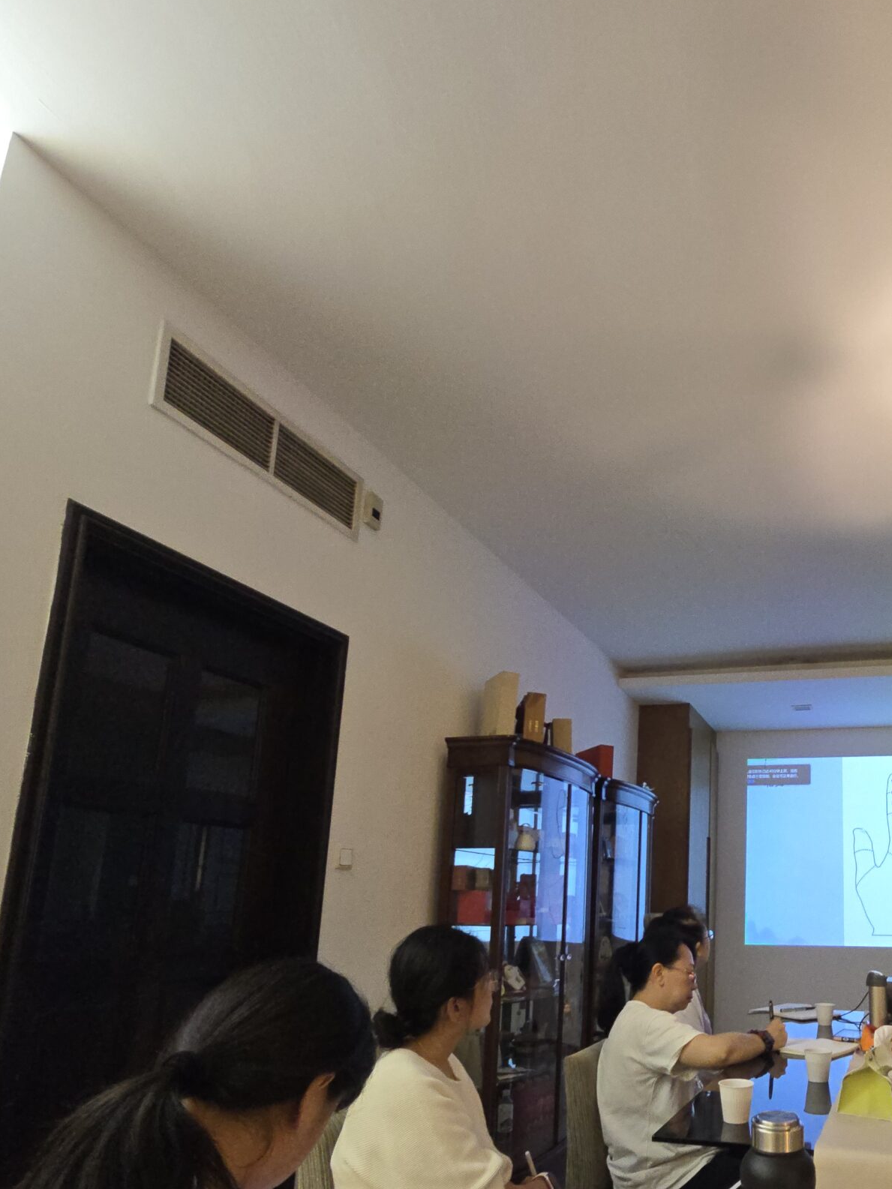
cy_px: 769
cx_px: 706
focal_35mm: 21
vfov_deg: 77.0
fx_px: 721
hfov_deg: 58.8
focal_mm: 2.2
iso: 250
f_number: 2.2
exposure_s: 1/50
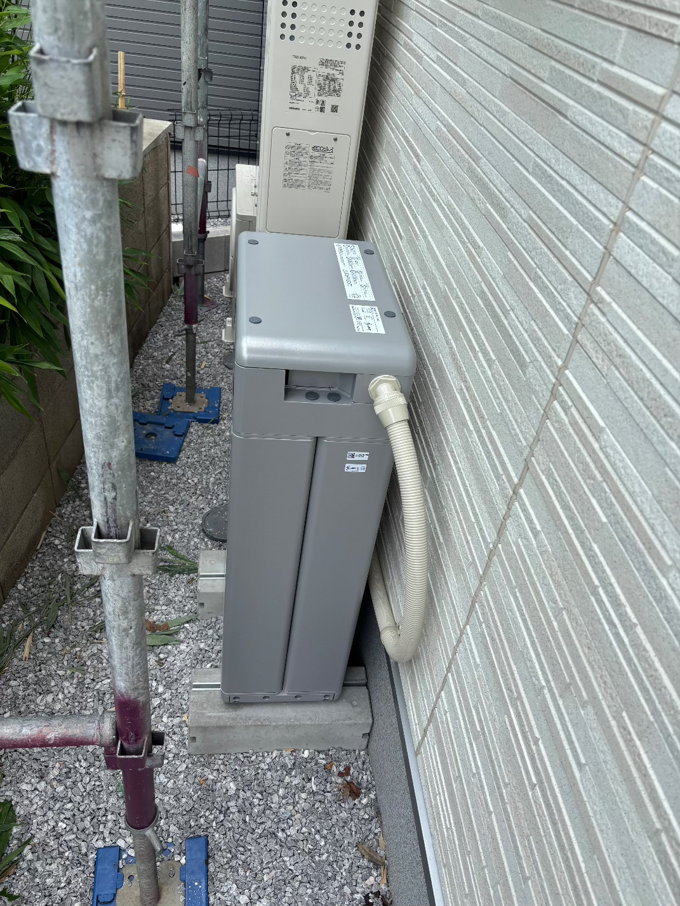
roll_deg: -10.8
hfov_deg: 53.1
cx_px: 340
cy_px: 453
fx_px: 681
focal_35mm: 26
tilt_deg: -35.2
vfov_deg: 67.3
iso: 50
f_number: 1.6
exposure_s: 1/844
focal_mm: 5.96
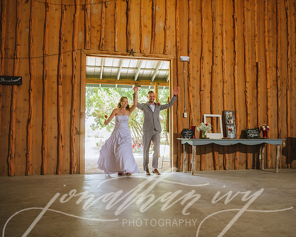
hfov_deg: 50.2
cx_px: 148
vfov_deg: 41.1
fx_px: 316
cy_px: 118
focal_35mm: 36
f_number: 2.8
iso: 160
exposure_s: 1/100
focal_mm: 32
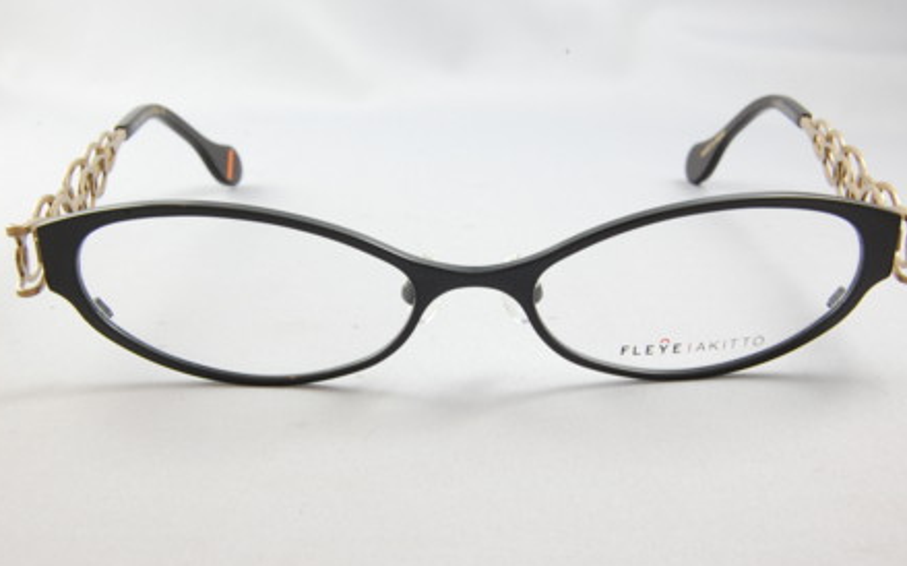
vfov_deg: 26.6
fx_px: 1199
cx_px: 452
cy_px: 288
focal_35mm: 49
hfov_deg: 41.4
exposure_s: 1/6
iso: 800
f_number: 18
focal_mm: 31
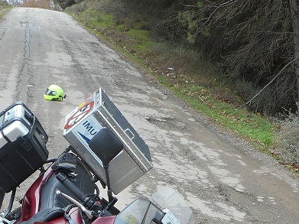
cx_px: 103
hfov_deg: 29.2
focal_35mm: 66
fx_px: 570
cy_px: 273
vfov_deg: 20.7
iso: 80
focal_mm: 4.5
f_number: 3.7
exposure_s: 1/80
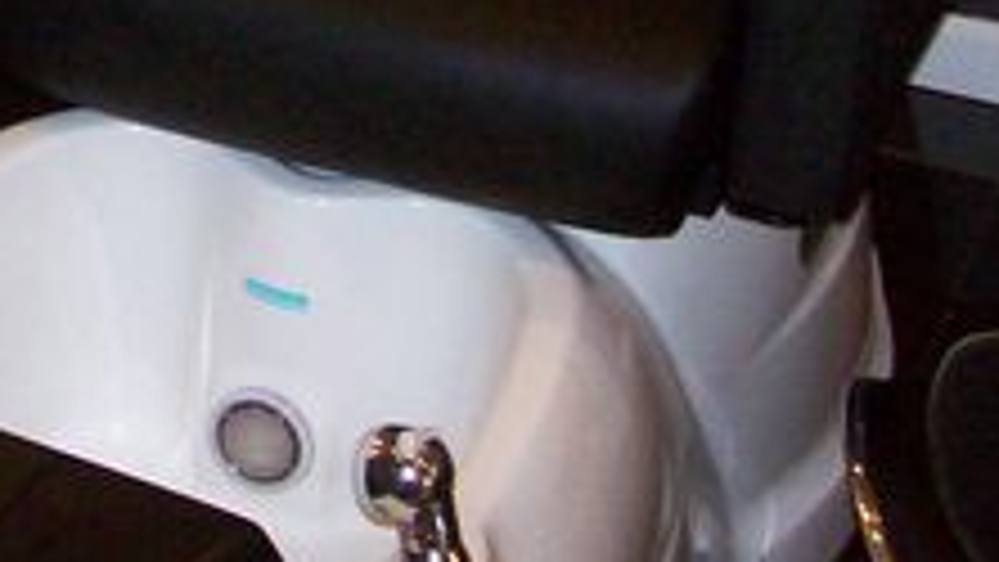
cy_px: -261
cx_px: -256
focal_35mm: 113
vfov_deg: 10.4
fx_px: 2994
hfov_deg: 17.9
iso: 200
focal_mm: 6
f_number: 2.7
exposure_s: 1/64
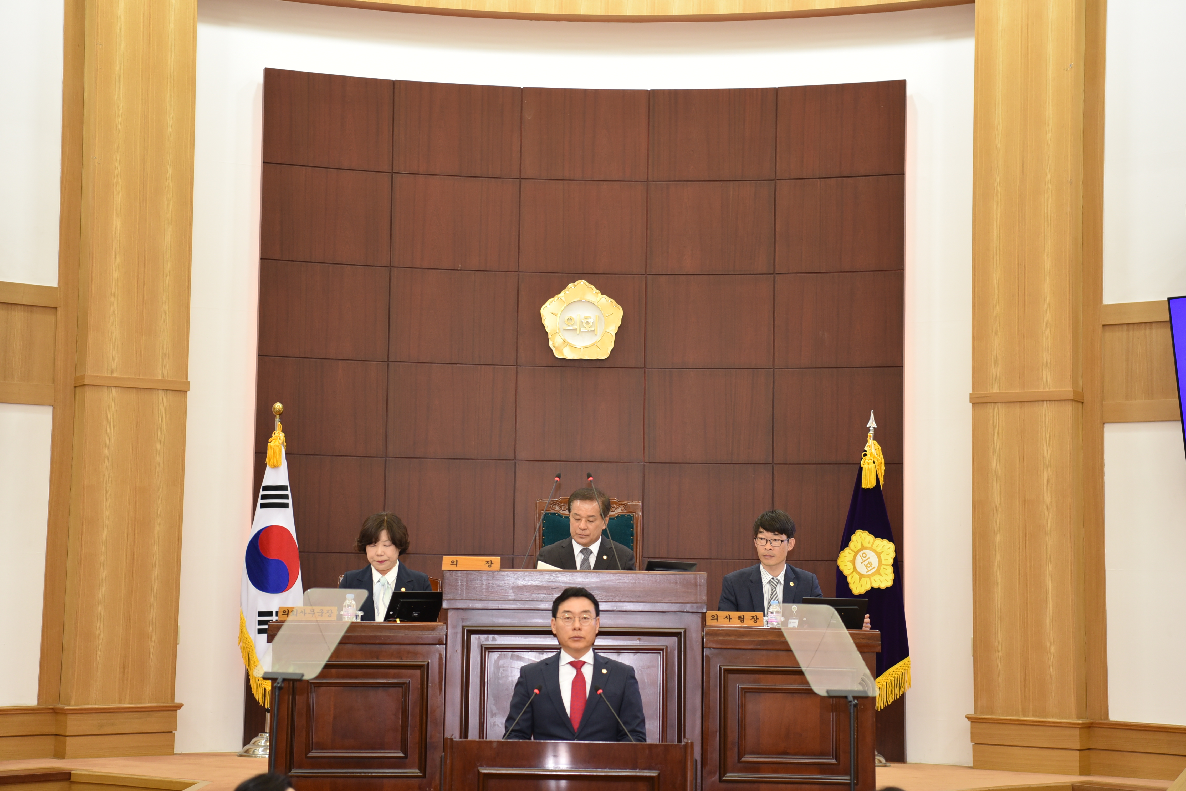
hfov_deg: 28.8
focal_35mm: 70
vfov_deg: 19.5
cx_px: 593
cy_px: 396
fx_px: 2306
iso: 800
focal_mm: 70
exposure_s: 1/60
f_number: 3.2
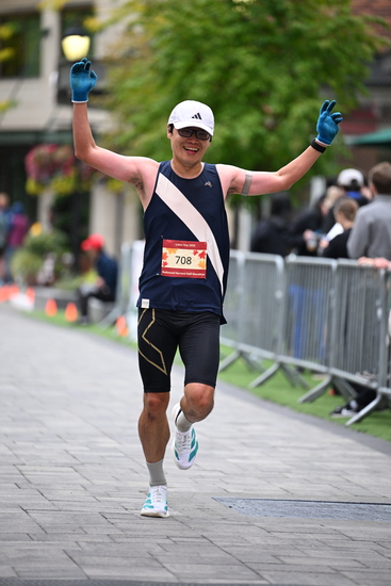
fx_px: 3012
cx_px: 196
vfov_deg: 11.1
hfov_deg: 7.4
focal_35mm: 185
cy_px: 293
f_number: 2.8
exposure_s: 1/2000
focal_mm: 185
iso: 1250
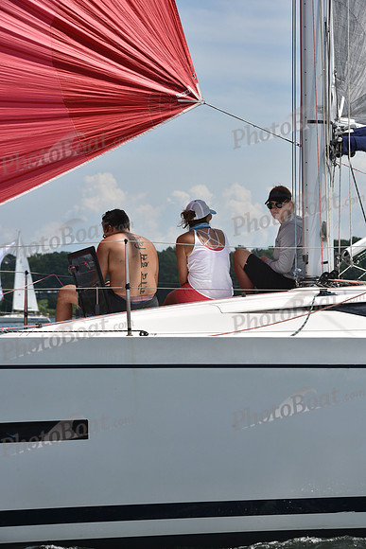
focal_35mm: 135
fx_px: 2057
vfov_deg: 15.2
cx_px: 183
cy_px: 274
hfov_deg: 10.2
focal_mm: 135
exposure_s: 1/1000
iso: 320
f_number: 13
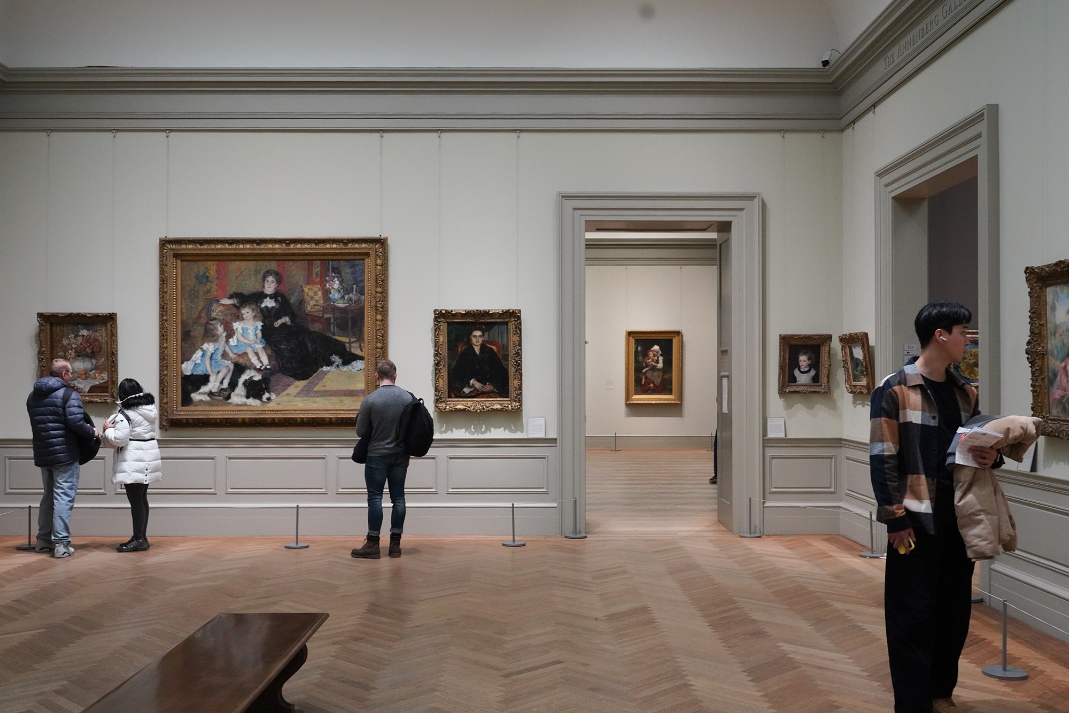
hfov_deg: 55.8
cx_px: 534
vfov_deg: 38.9
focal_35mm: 34
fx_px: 1010
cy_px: 356
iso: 6400
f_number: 5.6
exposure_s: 1/100
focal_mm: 34
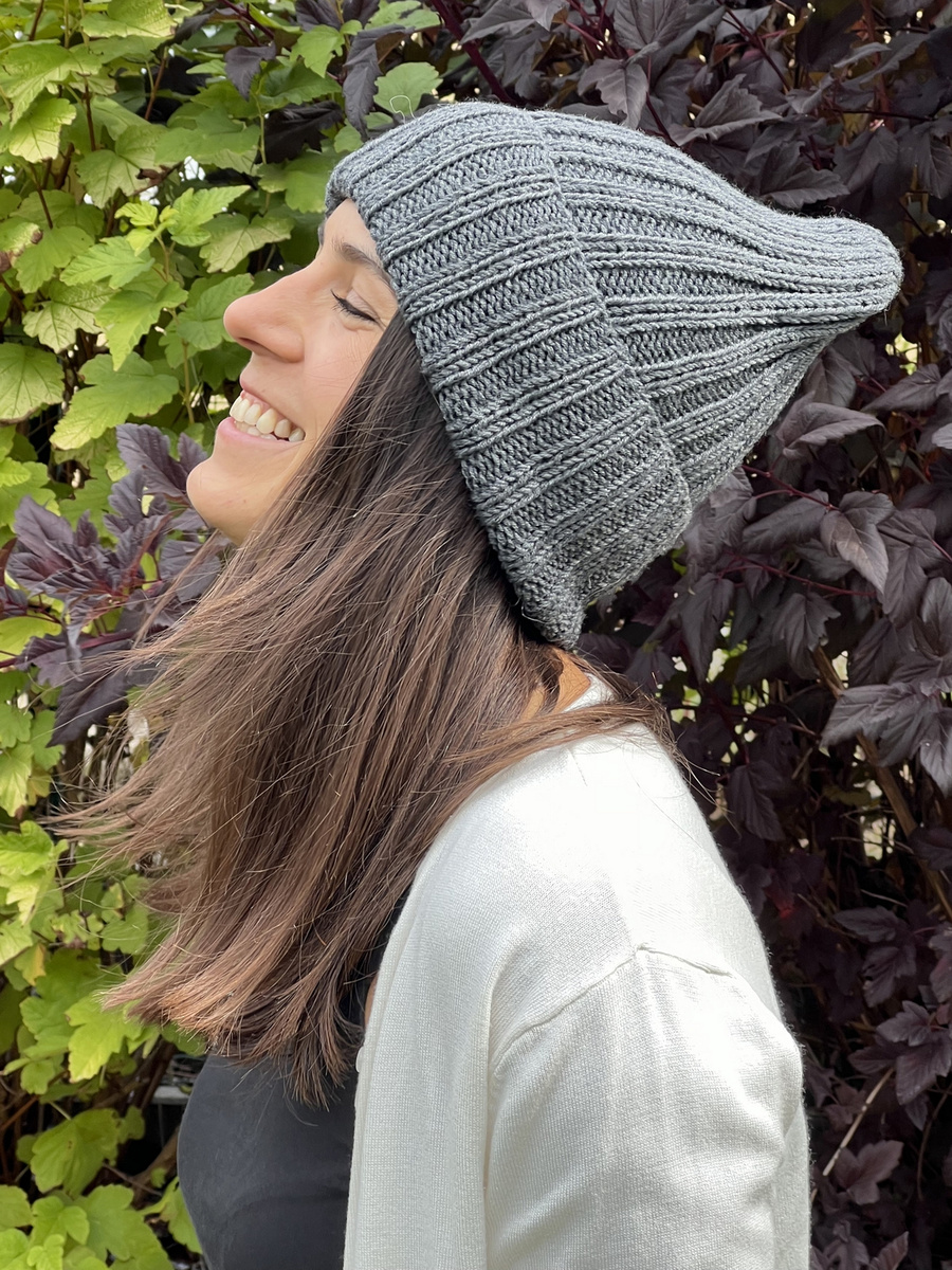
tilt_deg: -3.5
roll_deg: +0.6
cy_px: 635
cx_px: 476
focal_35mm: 77
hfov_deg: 19.1
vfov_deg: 25.3
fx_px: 2824
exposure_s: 1/99
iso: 32
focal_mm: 9
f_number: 2.8
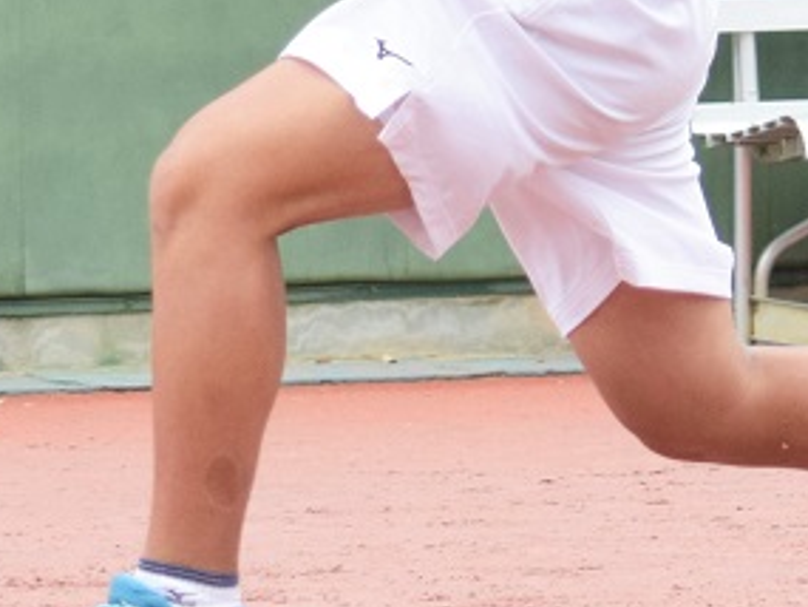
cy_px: -108
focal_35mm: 329
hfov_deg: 6.0
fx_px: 7675
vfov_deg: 4.5
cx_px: 286
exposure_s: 1/1600
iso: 640
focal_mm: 65
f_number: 4.5
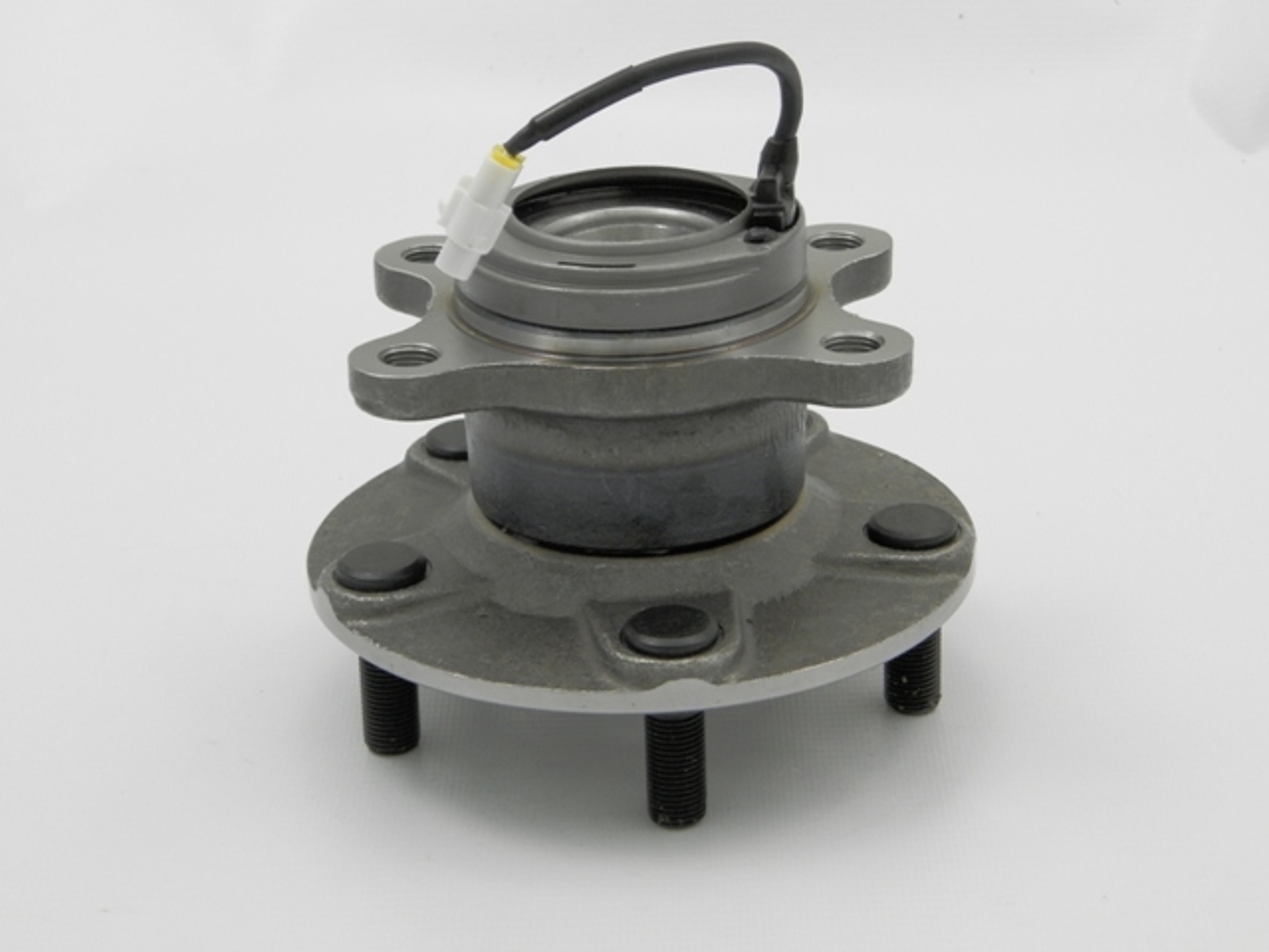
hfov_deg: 23.8
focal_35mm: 82
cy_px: 476
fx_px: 3006
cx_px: 634
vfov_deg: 18.0
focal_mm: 14.6
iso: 200
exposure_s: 1/125
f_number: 4.2
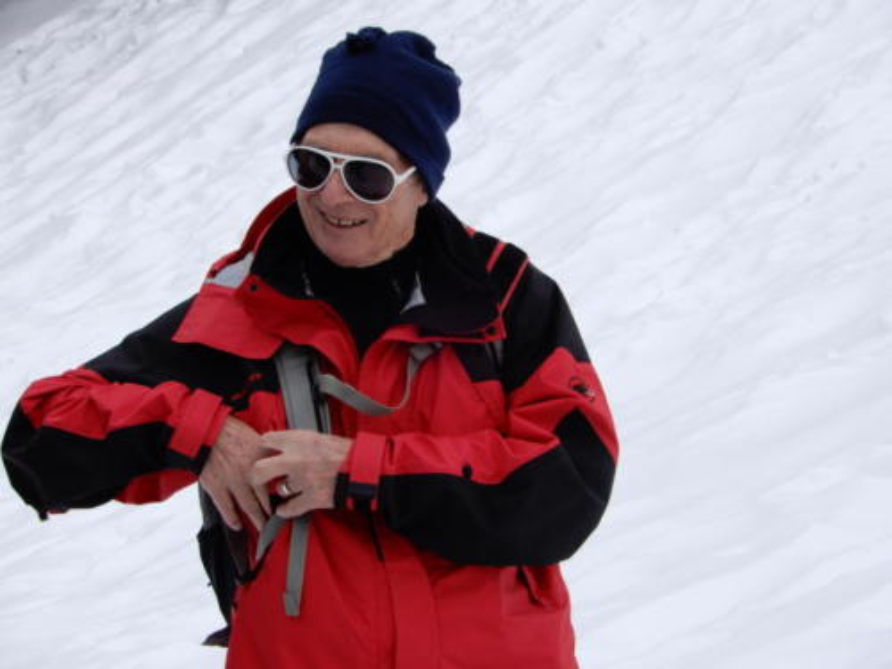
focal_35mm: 150
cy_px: 334
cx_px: 446
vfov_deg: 9.9
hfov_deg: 13.2
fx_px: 3865
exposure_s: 1/320
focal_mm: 26.8
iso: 80
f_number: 5.6
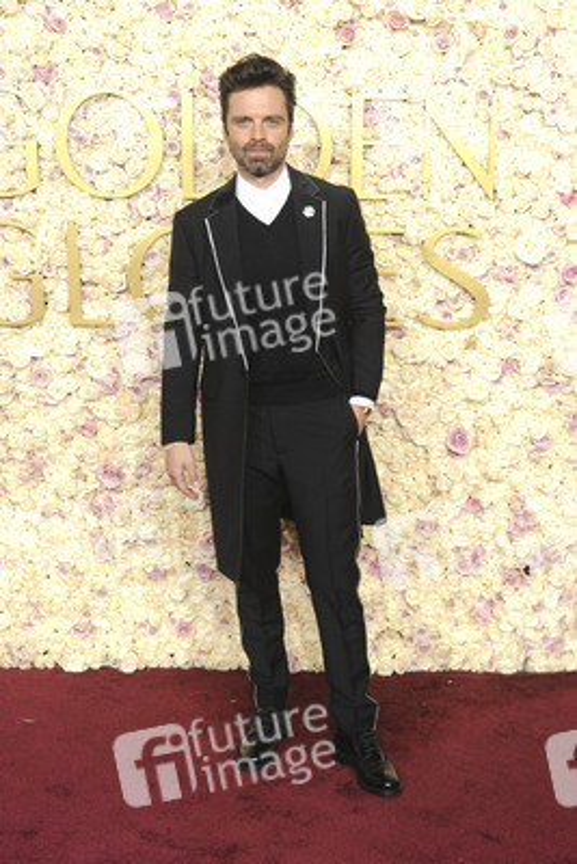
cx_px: 288
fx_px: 1201
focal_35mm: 50
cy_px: 432
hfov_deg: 27.0
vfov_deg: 39.6
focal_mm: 50
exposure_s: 1/250
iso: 1000
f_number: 11
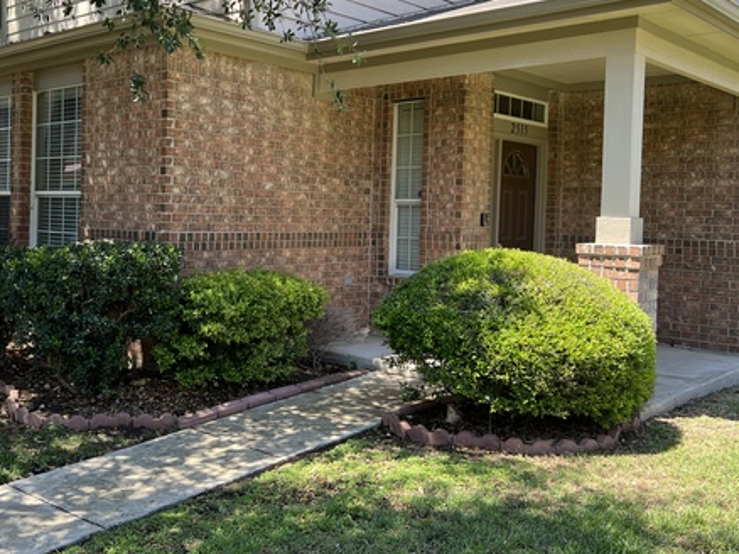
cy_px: 230
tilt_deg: -1.6
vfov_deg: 37.6
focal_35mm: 38
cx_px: 273
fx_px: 811
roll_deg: -1.7
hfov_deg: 48.5
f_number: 1.5
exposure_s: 1/471
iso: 50
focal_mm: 5.7
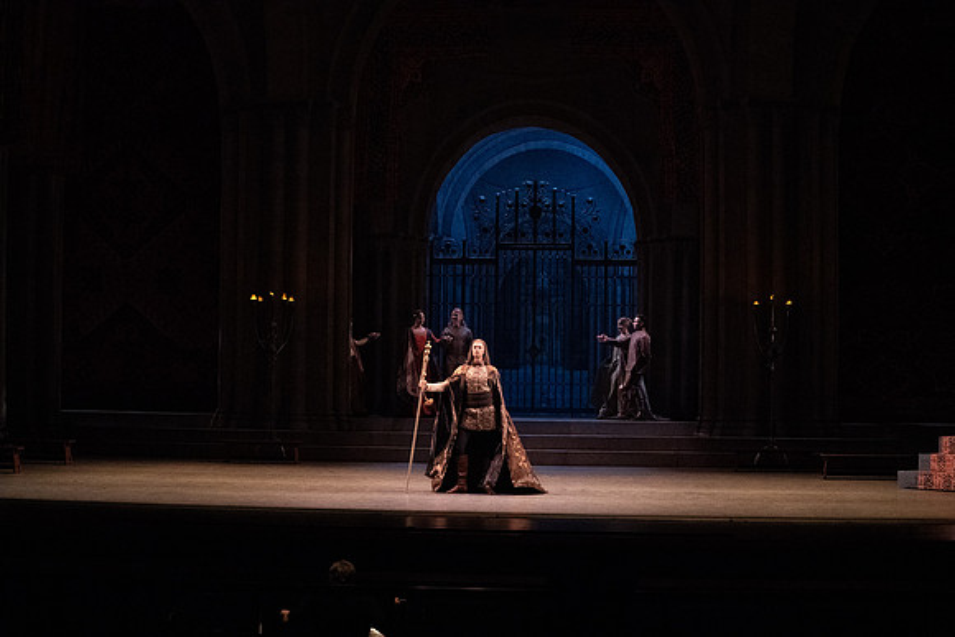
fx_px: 1857
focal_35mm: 70
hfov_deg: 28.8
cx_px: 478
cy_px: 318
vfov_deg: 19.5
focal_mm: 70
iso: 20000
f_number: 6.3
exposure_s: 1/320
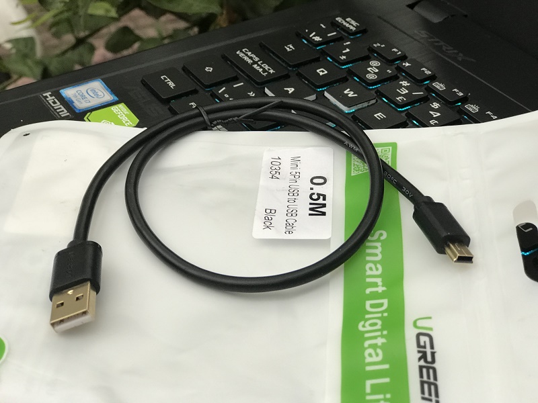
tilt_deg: -39.8
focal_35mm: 57
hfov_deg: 33.8
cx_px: 269
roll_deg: -0.8
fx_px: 886
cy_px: 202
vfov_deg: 25.7
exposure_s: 1/50
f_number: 2.8
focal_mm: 6.6
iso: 50
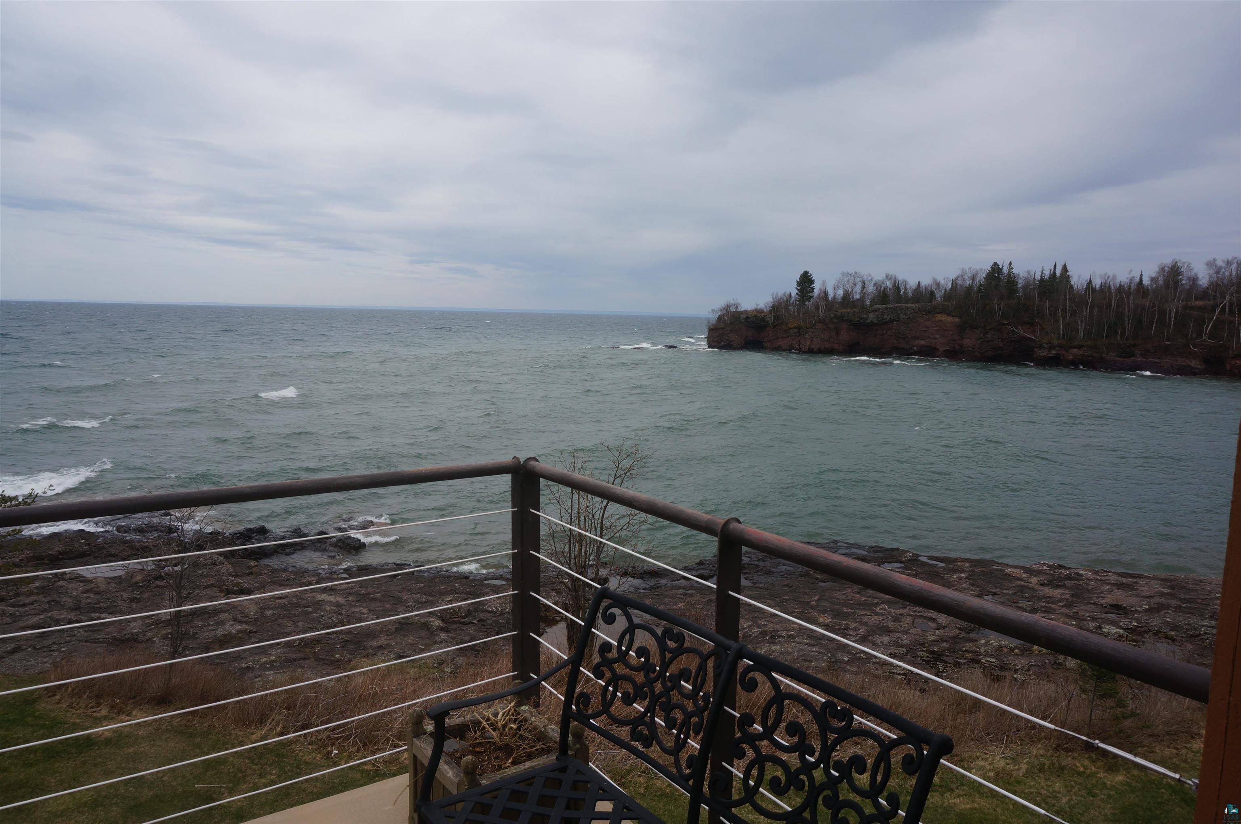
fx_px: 826
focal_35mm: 24
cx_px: 620
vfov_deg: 53.0
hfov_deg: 73.8
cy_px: 412
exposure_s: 1/125
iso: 100
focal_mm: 16
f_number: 13
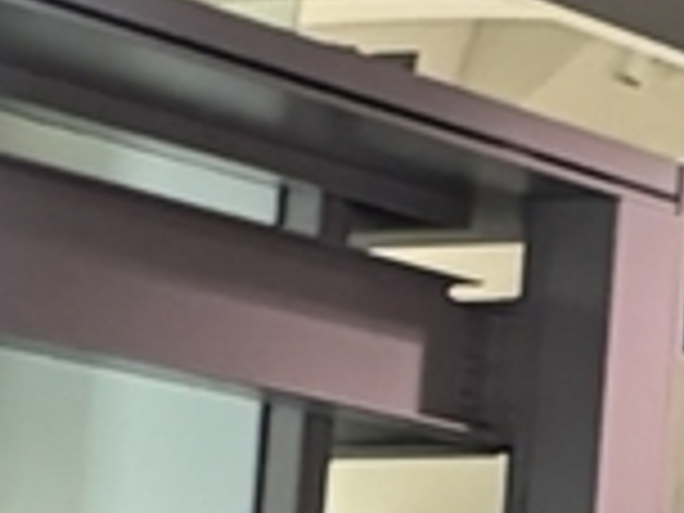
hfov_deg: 8.2
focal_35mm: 190
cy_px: 675
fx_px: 3754
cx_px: 2318
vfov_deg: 7.7
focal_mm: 6.76
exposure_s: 1/60
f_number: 1.78
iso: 800
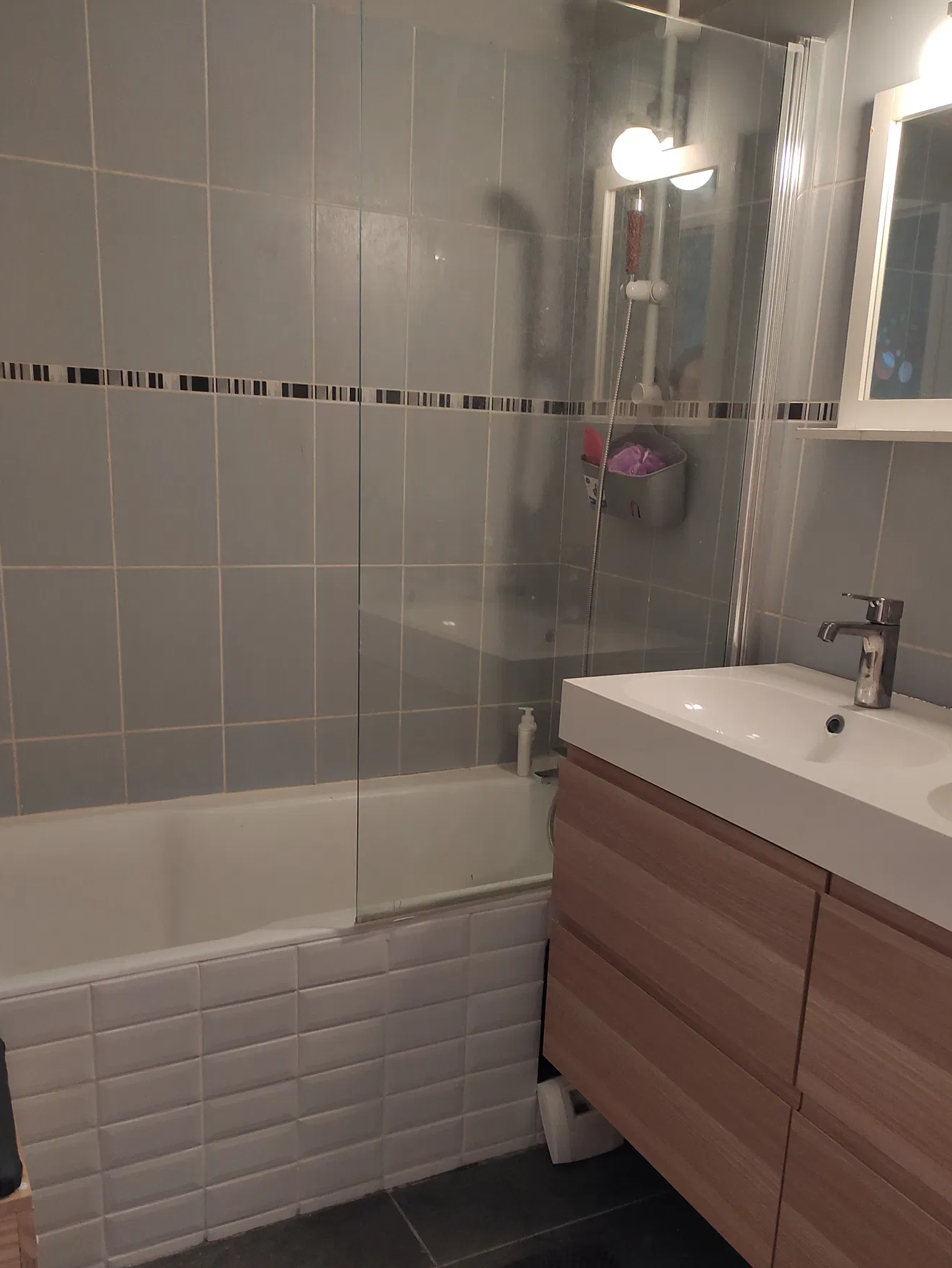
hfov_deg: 46.8
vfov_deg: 59.6
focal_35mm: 30
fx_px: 1099
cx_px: 506
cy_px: 744
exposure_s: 1/25
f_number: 1.89
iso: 517
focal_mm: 5.43
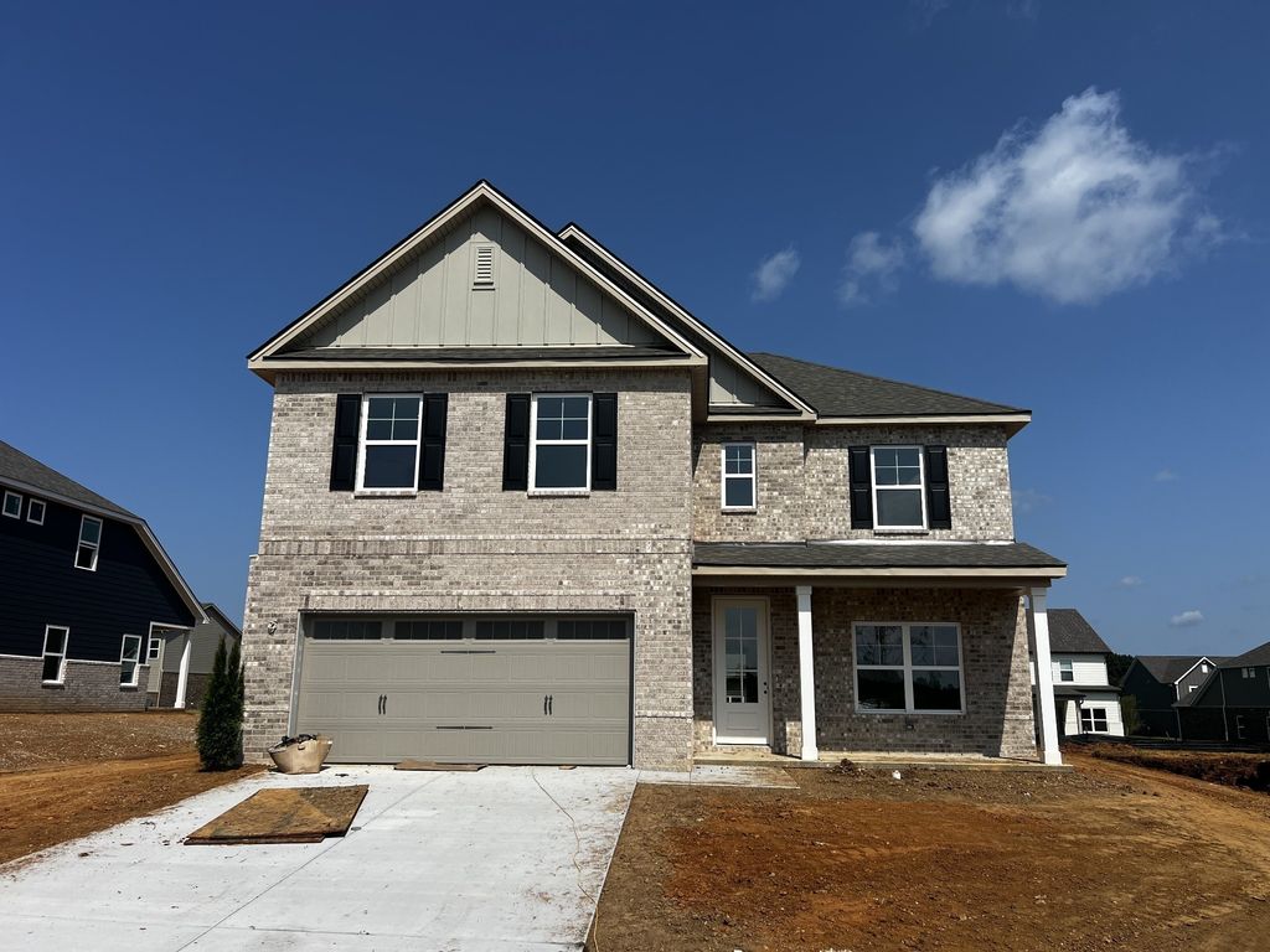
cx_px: 635
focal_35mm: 26
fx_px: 954
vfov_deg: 53.1
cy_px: 476
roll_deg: -0.8
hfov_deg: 67.3
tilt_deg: +13.6
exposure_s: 1/8696
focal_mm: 5.7
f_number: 1.5
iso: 50
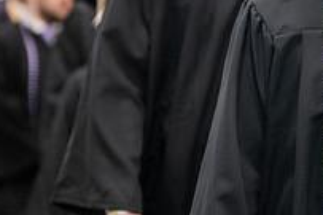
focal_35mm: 386
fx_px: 3460
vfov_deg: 3.6
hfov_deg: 5.3
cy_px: -10
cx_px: 426
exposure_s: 1/200
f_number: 3.2
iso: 3200
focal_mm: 135
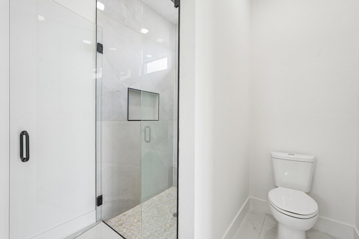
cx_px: 180
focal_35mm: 16
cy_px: 120
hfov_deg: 96.7
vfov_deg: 73.7
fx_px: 160
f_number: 8
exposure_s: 1/60
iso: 400
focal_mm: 16
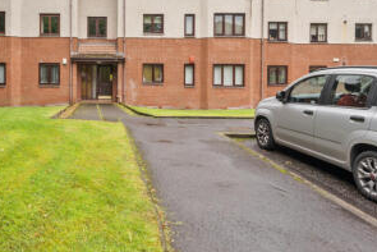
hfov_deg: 60.8
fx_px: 304
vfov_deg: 44.1
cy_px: 76
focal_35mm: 29
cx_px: 103
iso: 640
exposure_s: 1/10
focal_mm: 18
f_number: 11
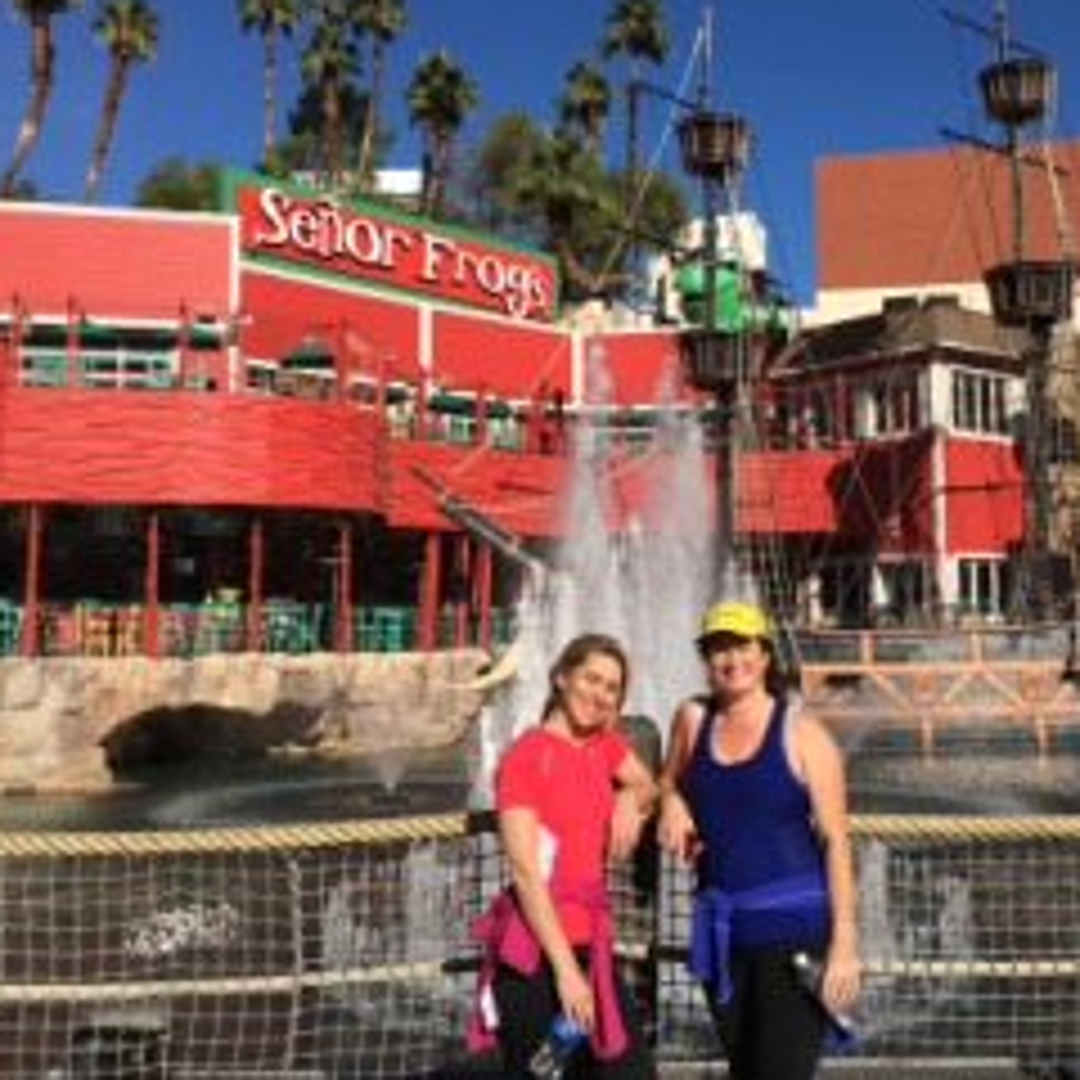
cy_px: 500
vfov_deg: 42.8
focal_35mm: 39
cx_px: 621
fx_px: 1377
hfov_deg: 42.7
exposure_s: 1/2564
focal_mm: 4.15
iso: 25
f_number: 2.2
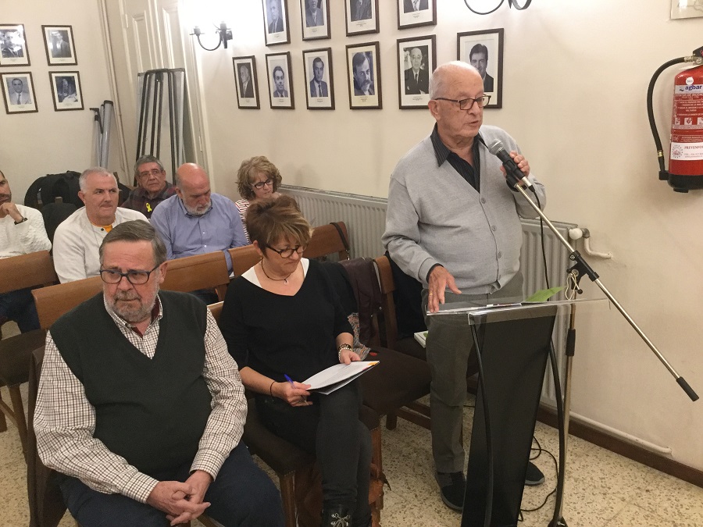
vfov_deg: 45.4
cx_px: 352
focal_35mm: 31
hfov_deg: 58.4
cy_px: 264
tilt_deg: -16.7
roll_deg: +1.3
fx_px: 630
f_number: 2.4
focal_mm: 3.3
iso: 200
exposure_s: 1/33
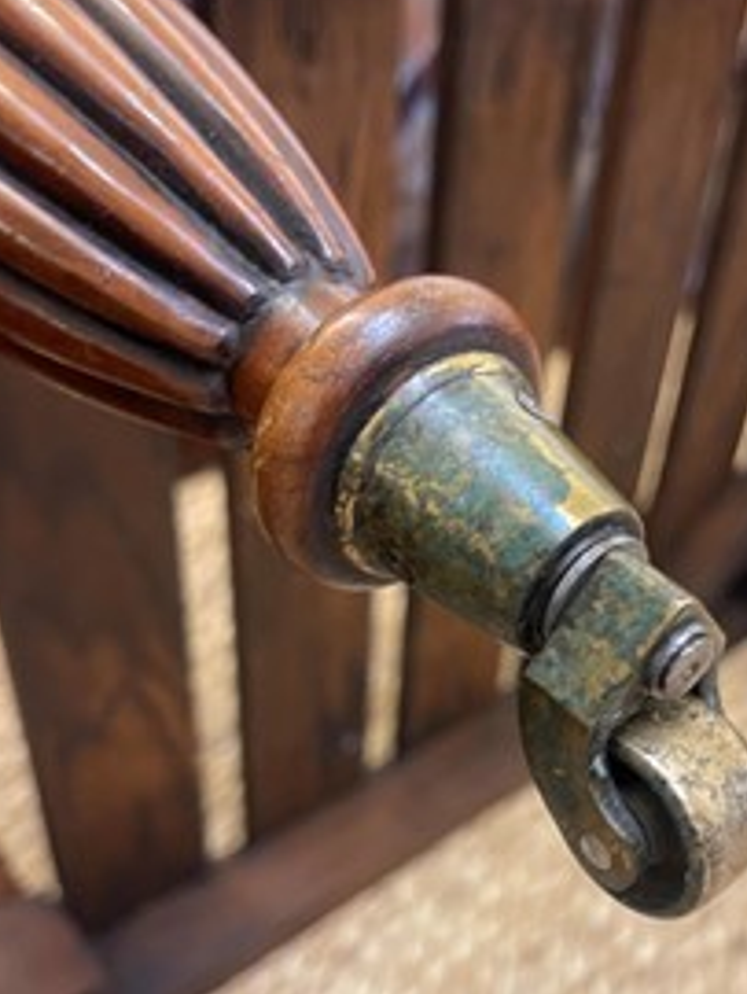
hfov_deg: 38.3
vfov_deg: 49.6
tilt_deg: -39.3
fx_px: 1063
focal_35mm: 37
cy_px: 618
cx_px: 493
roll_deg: -8.9
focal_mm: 5.1
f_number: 1.6
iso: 250
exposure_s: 1/50
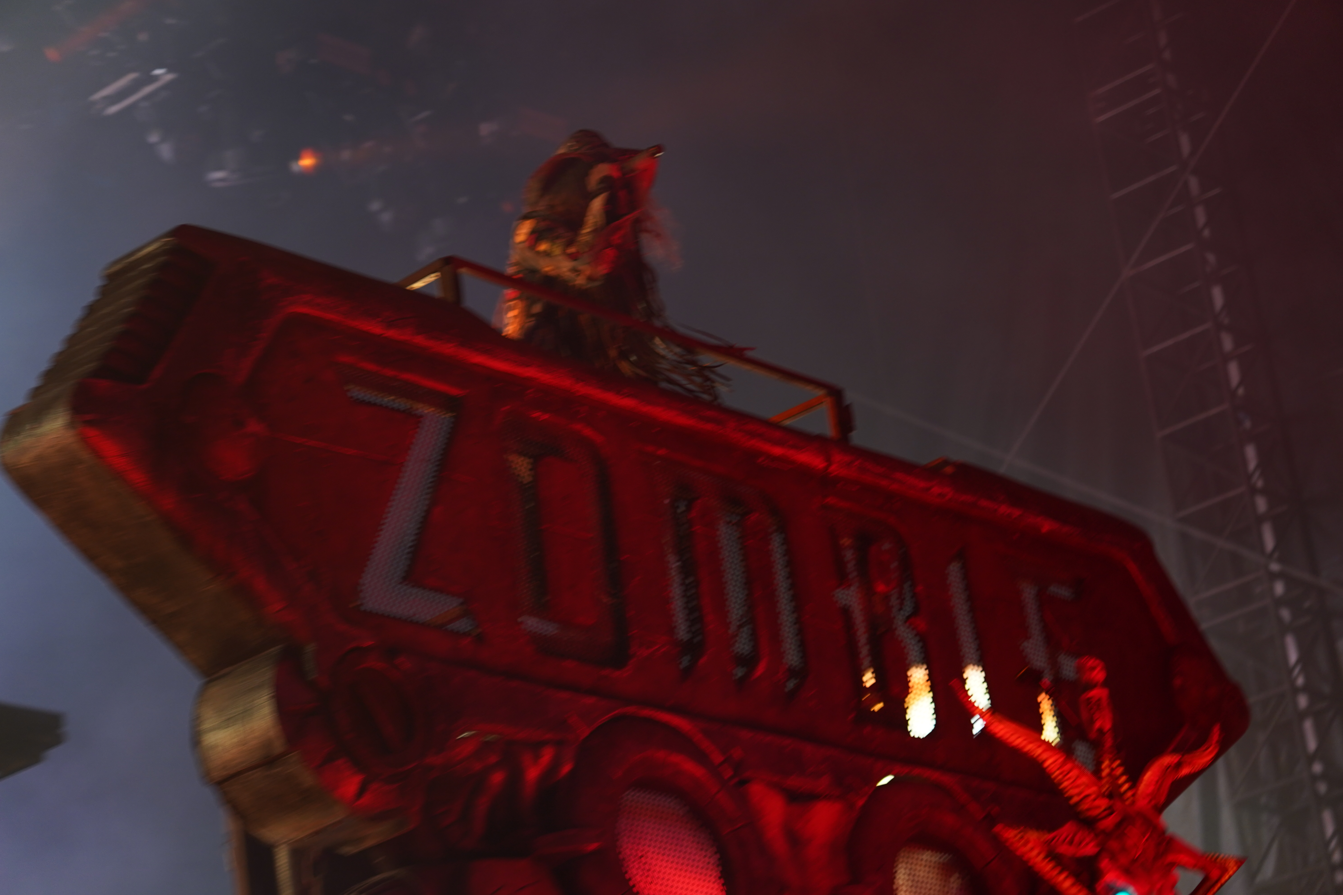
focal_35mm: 103
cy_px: 448
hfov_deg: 19.8
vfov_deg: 13.3
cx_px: 672
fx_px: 3842
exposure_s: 1/125
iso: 800
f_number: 4
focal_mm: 103
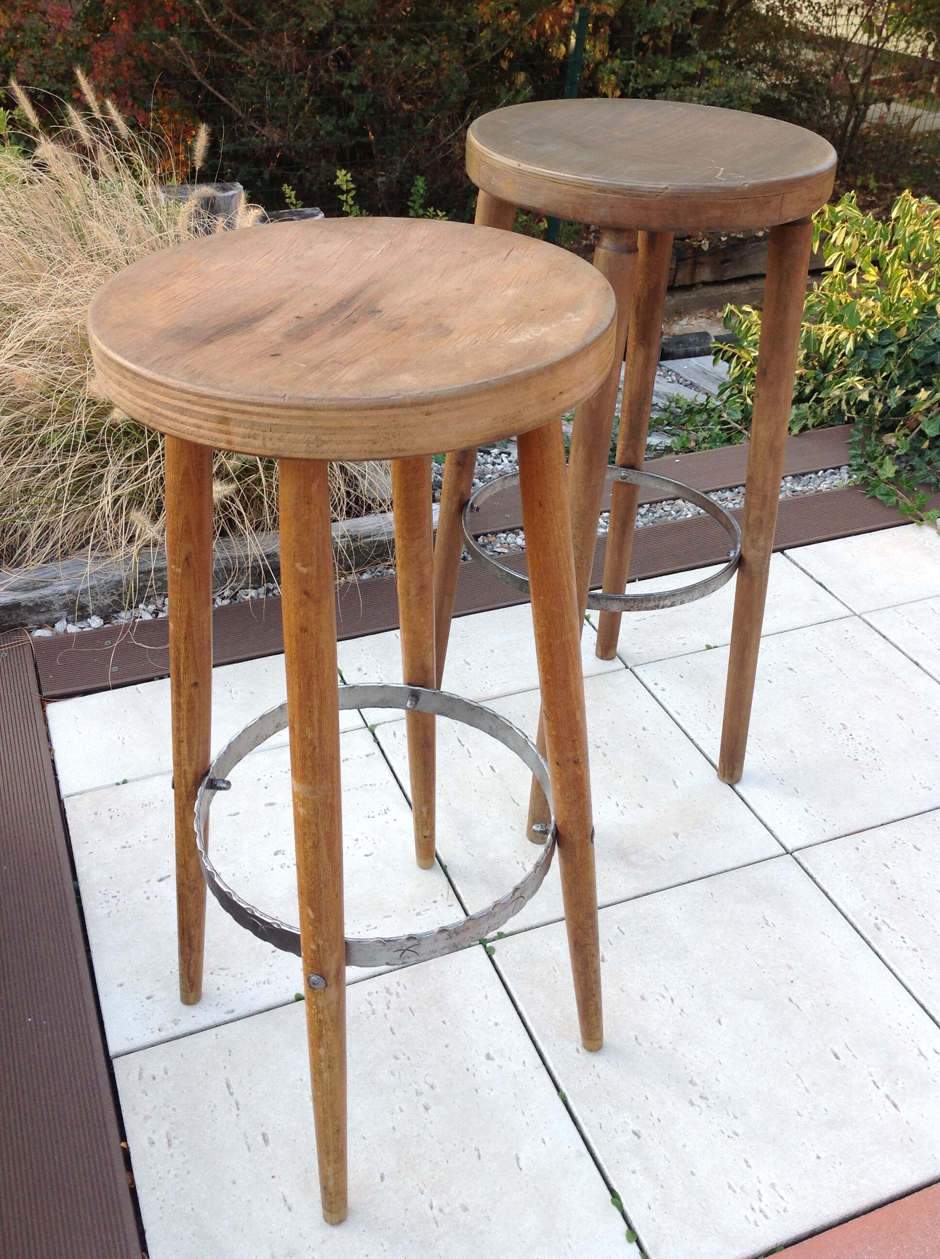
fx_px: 1271
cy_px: 630
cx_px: 470
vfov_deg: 52.7
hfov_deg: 40.6
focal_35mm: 35
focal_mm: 4.28
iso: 50
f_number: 2.4
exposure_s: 1/120
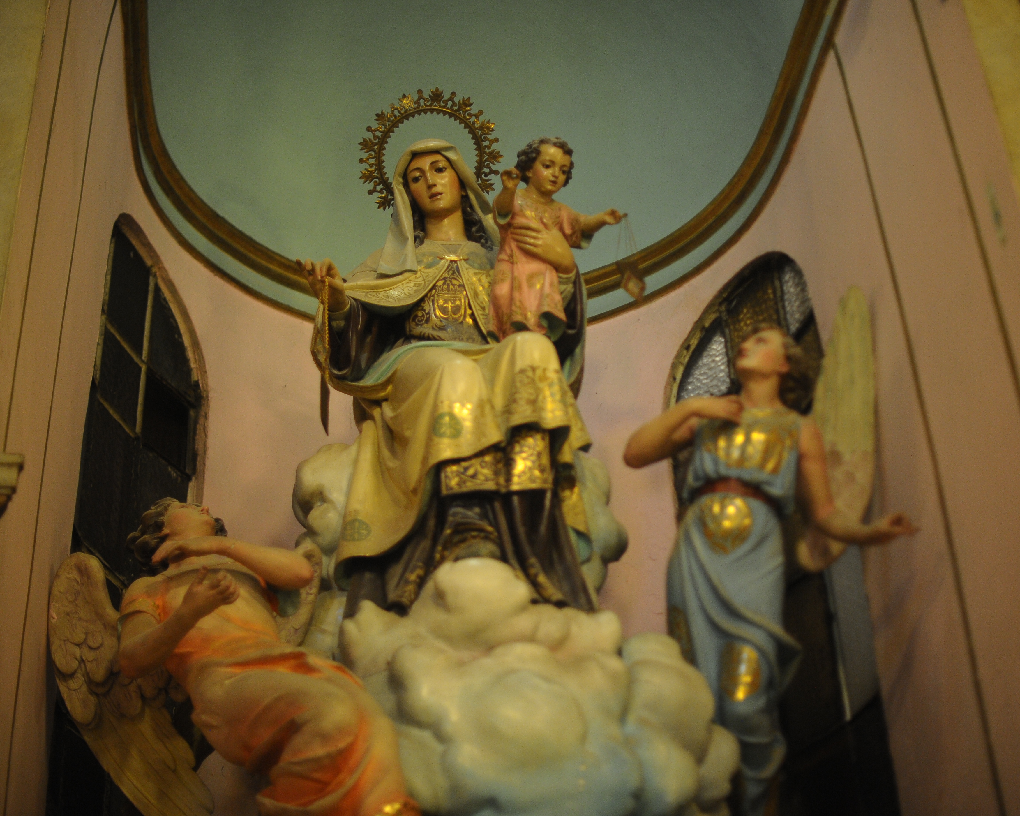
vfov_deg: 26.7
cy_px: 405
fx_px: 1721
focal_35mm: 57
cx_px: 587
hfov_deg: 33.0
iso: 2000
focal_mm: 50
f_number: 1.4
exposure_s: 1/125
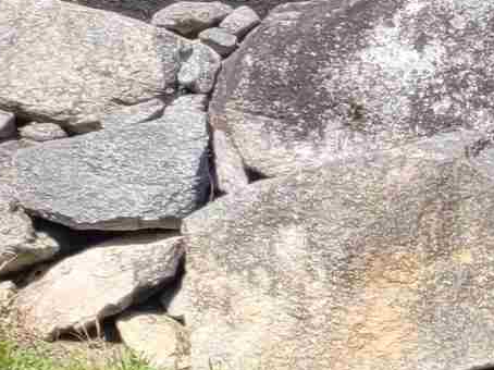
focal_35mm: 176
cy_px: -426
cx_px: 1393
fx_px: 2510
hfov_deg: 9.3
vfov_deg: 8.0
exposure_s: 1/1195
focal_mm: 5.4
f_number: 1.8
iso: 40
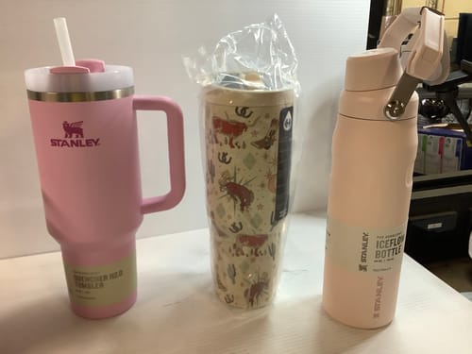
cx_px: 236
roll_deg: +1.6
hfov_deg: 58.4
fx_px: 423
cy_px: 177
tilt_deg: -16.5
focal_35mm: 31
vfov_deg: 45.4
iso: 125
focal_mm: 3.3
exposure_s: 1/50
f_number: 2.4
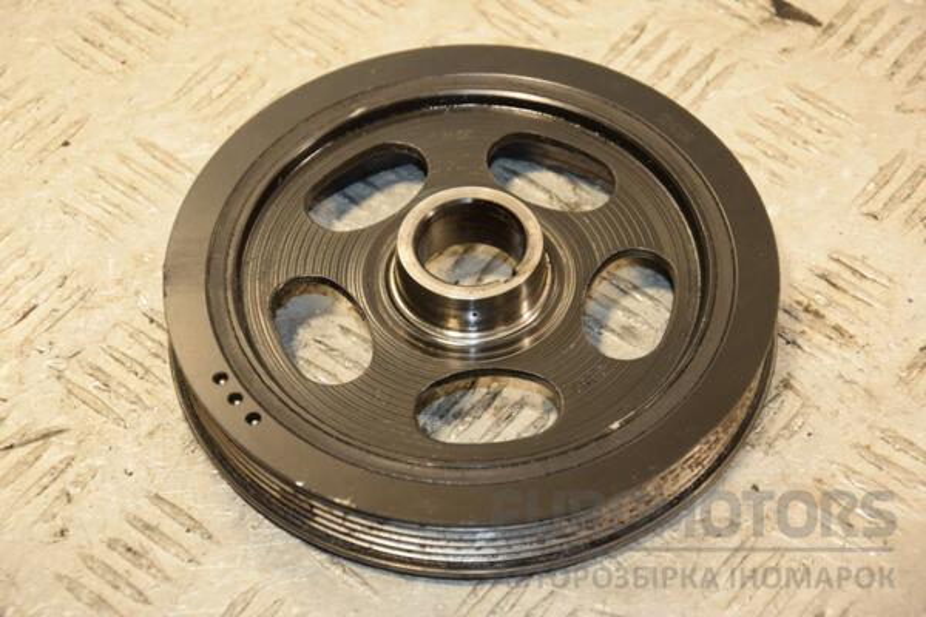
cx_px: 463
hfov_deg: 19.5
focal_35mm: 105
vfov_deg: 13.0
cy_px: 308
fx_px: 2701
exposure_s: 1/200
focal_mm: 70
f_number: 5.3
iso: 800
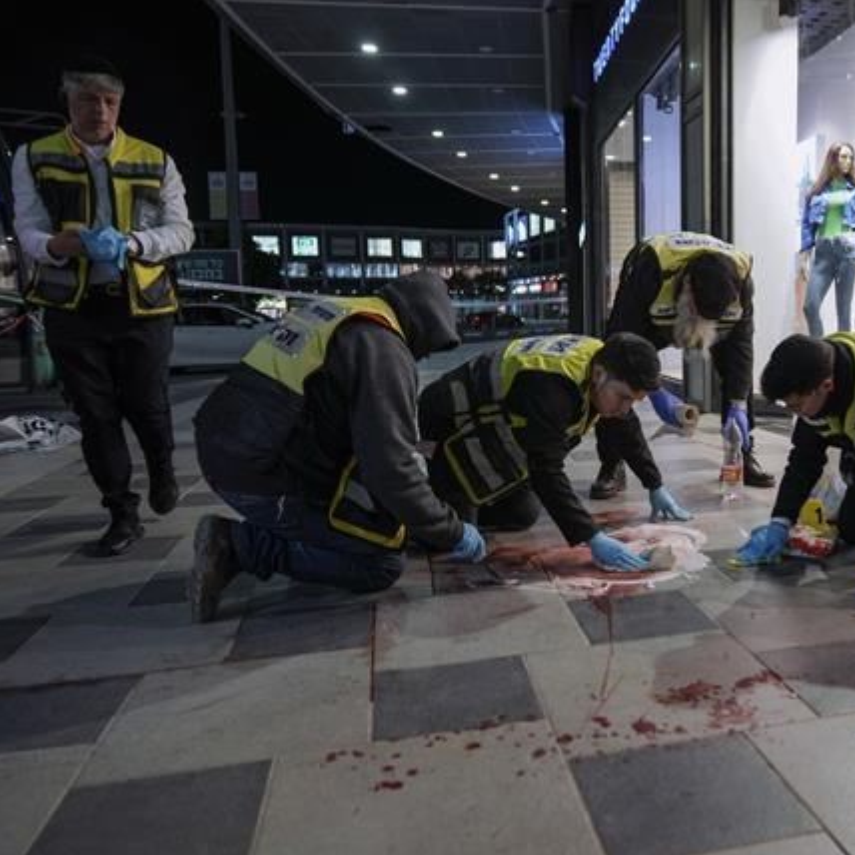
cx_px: 633
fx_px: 866
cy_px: 428
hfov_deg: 50.5
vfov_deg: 52.5
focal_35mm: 31
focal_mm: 24
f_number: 2.8
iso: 2000
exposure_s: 1/125
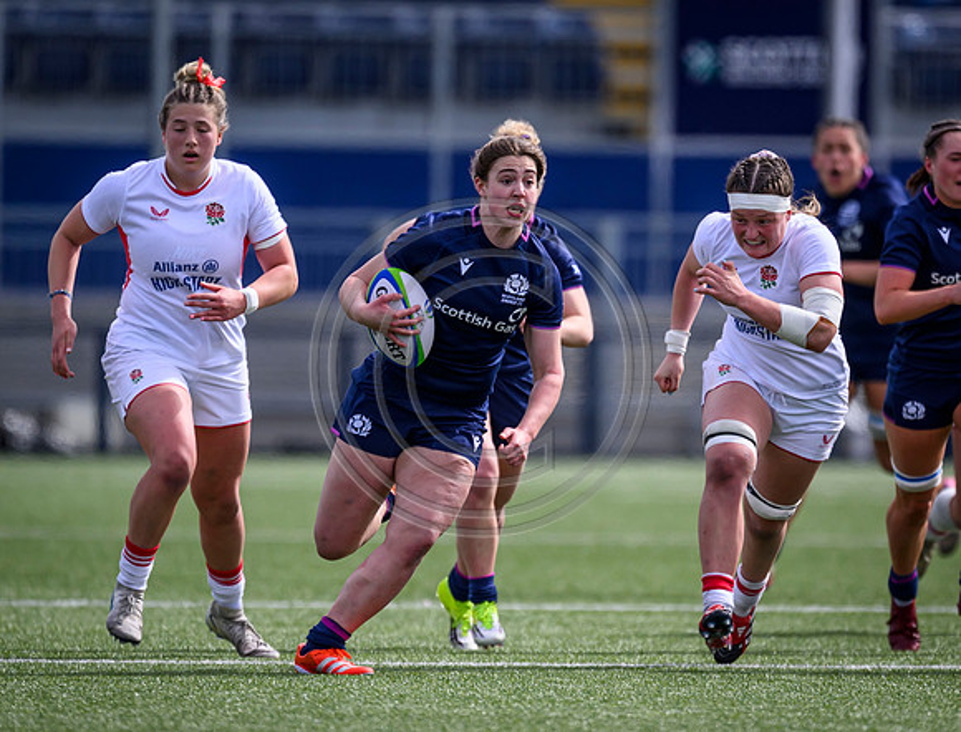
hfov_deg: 2.3
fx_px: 24017
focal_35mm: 860
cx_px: 593
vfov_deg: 1.7
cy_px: 336
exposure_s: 1/3200
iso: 500
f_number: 4
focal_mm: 560
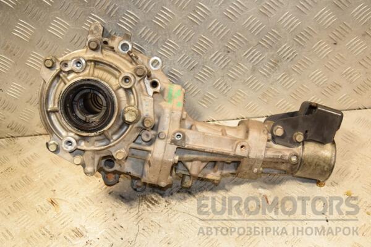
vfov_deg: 29.9
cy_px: 124
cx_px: 186
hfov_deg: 43.6
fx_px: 464
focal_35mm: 45
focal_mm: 30
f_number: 5
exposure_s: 1/200
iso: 800
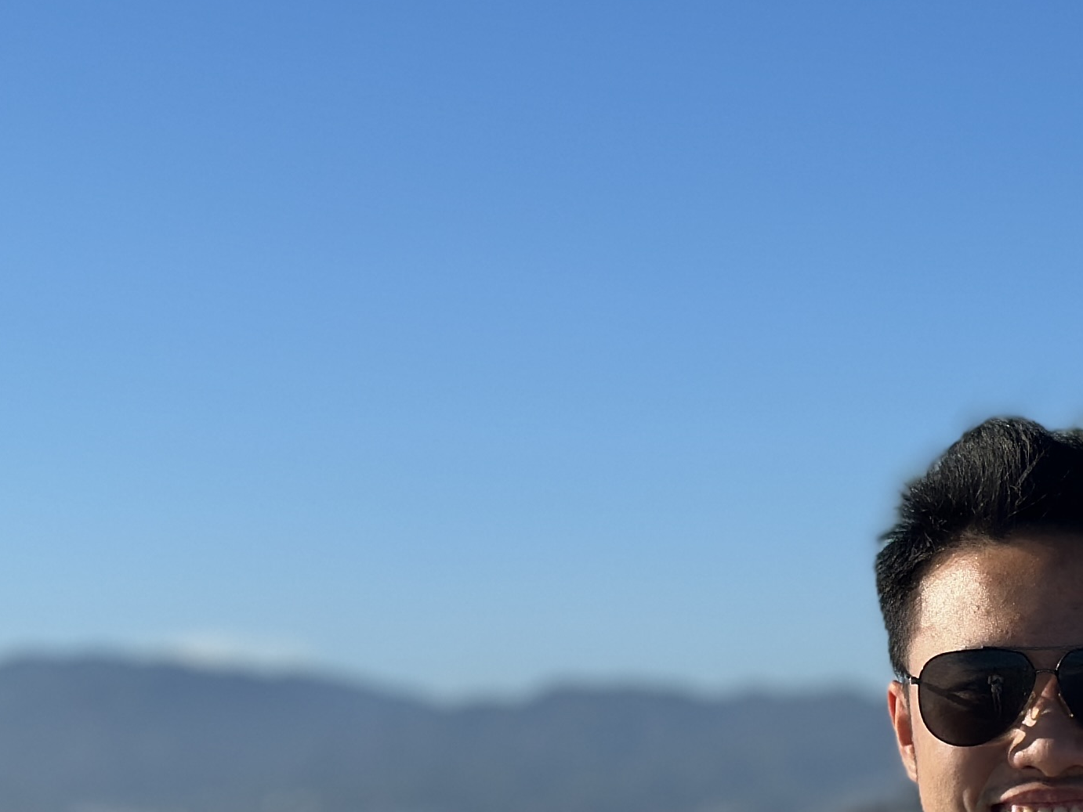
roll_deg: -0.9
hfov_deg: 13.9
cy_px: 818
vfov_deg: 10.5
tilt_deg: -0.2
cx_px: 1023
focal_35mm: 140
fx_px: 4381
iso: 80
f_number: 1.78
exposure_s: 1/6623
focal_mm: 6.86
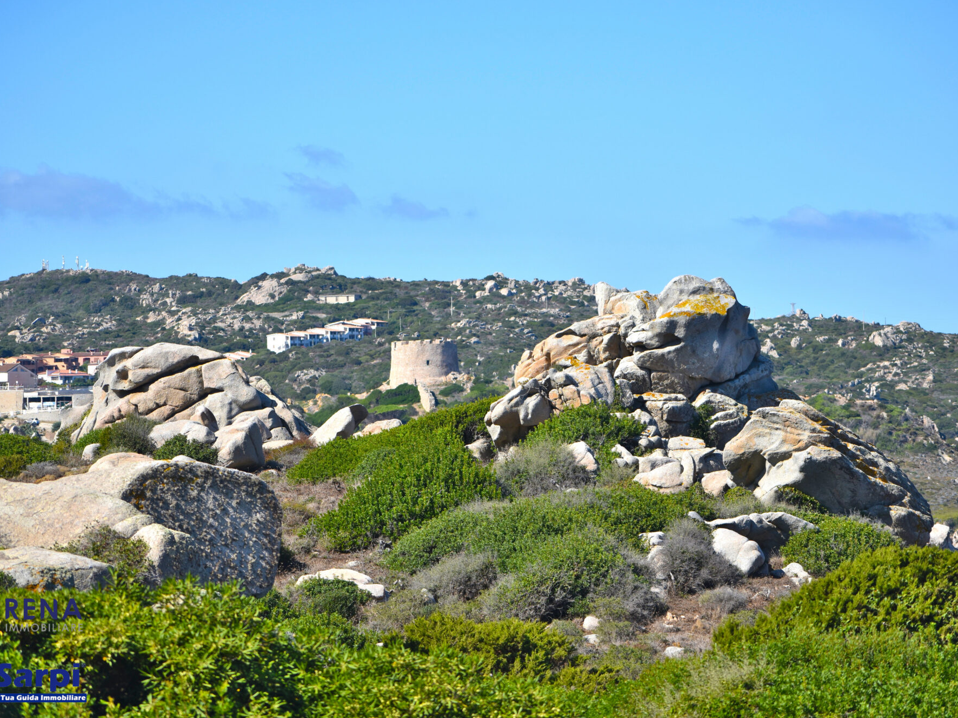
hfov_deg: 11.0
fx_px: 4954
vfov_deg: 8.3
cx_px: 477
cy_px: 359
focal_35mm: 179
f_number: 4.8
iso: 100
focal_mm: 110
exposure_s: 1/1000
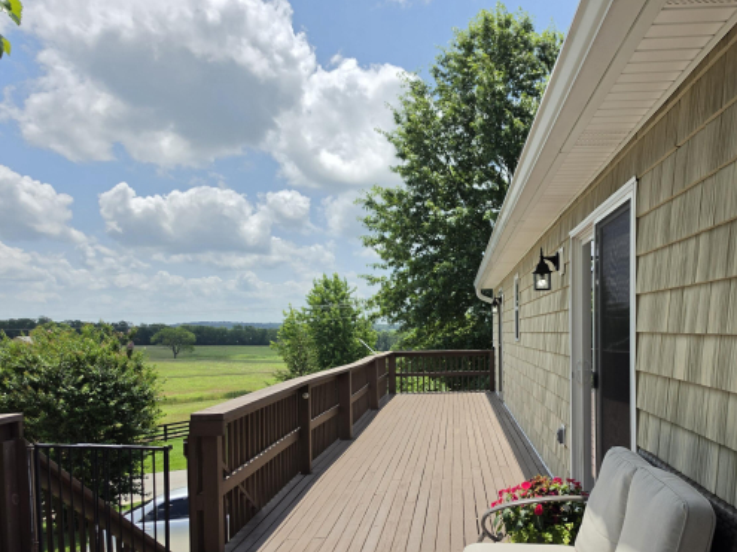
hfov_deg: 57.4
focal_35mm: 31
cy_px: 366
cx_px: 476
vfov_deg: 44.8
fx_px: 660
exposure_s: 1/7939
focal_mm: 6.5
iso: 50
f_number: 1.4
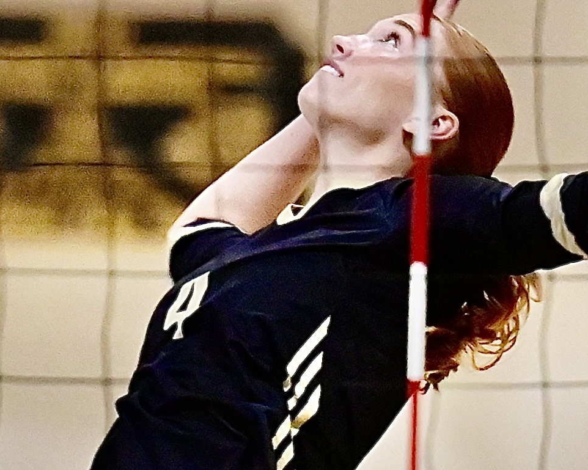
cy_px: 334
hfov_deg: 3.7
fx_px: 9081
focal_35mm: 522
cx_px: 436
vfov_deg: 3.0
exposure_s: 1/1000
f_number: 3.2
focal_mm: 200
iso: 8000
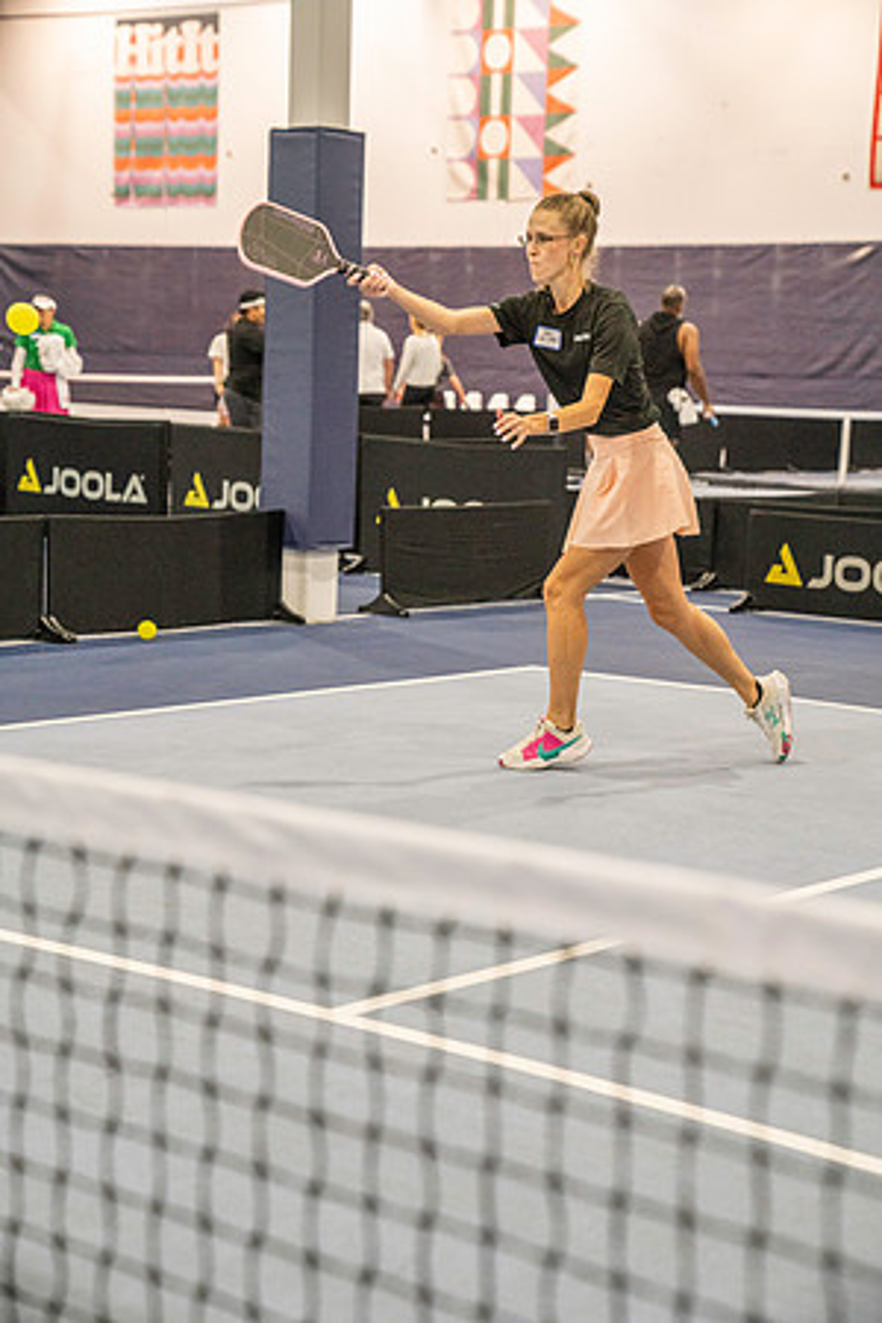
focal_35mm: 70
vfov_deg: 28.8
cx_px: 441
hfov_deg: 19.5
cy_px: 662
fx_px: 2572
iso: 5000
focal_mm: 70
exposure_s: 1/640
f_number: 4
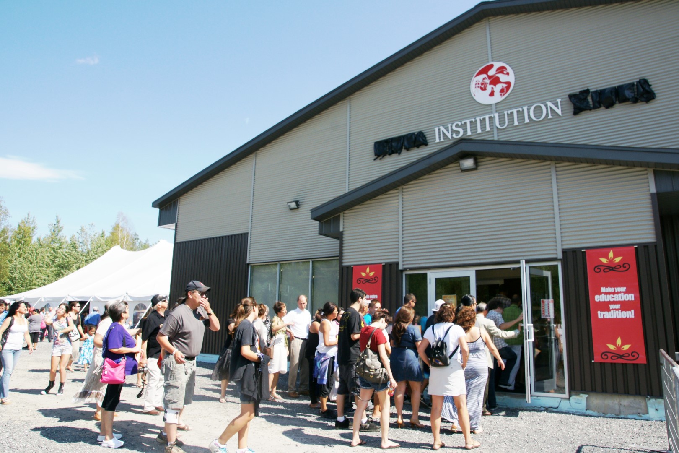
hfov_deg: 73.7
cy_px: 226
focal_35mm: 24
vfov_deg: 53.1
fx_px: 453
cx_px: 340
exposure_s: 1/320
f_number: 10
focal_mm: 16
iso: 200
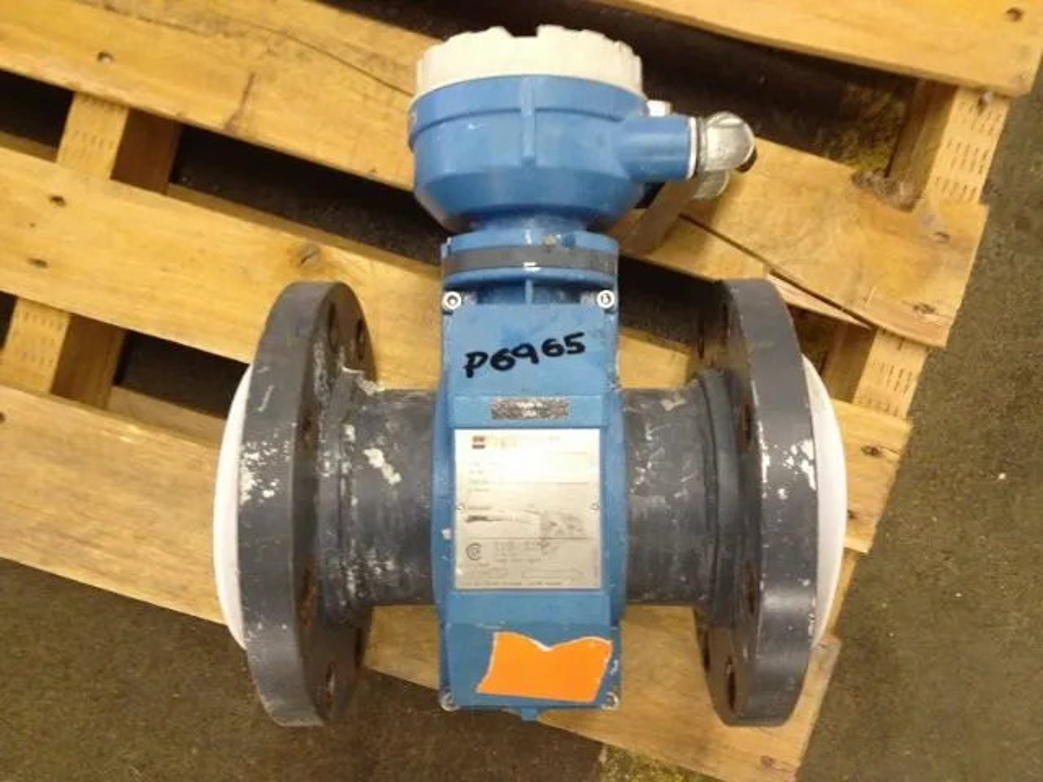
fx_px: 1055
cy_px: 391
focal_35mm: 35
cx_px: 522
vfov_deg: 40.7
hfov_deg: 52.6
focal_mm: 4.28
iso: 320
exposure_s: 1/20
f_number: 2.4
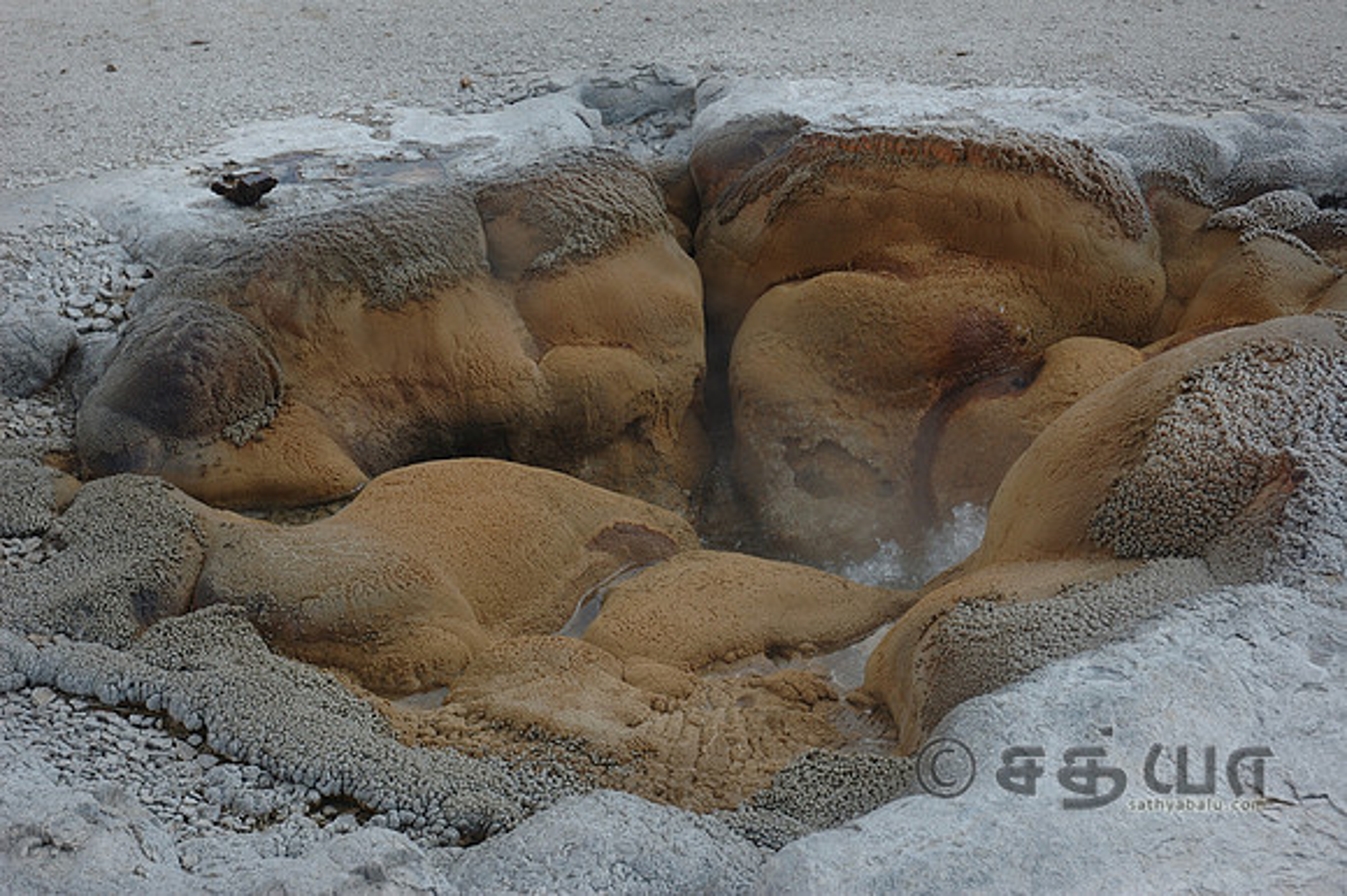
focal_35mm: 60
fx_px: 2244
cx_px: 674
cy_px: 448
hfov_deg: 33.4
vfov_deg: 22.6
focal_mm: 40
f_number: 6.3
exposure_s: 1/160
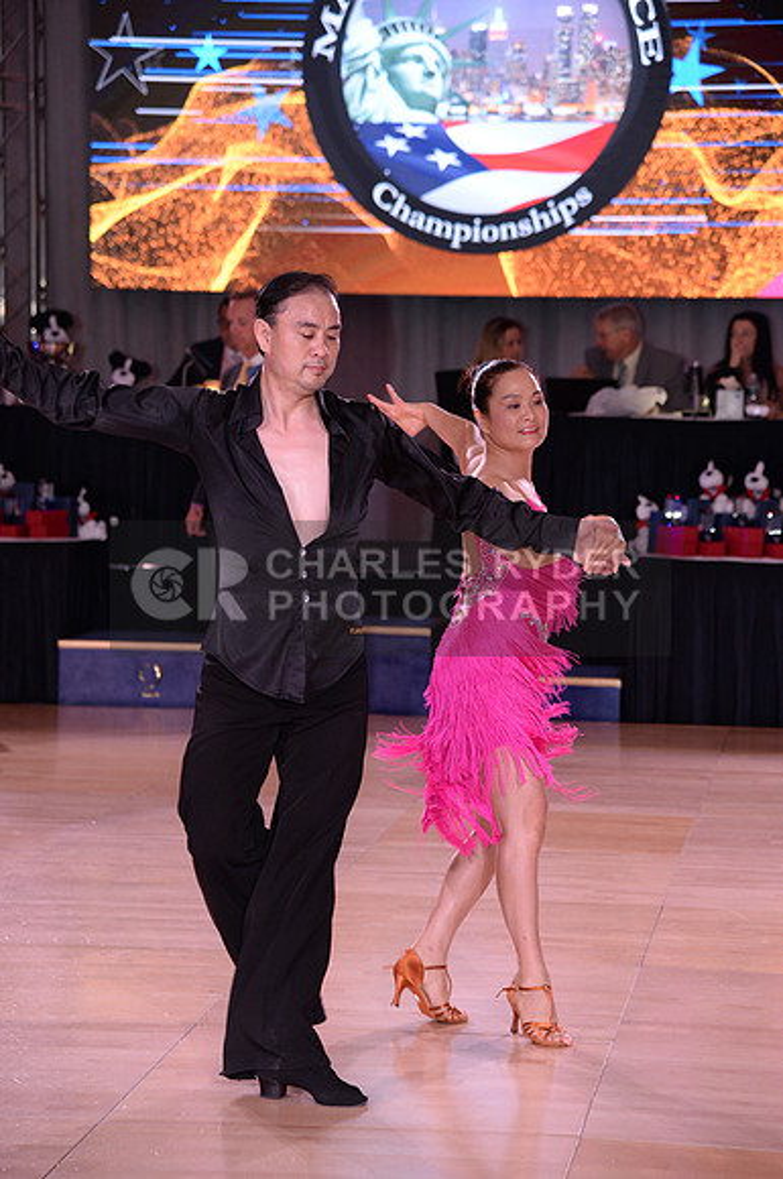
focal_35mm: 105
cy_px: 590
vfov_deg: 19.5
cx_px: 392
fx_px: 3436
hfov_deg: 13.0
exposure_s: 1/250
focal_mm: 105
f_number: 5
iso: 1600
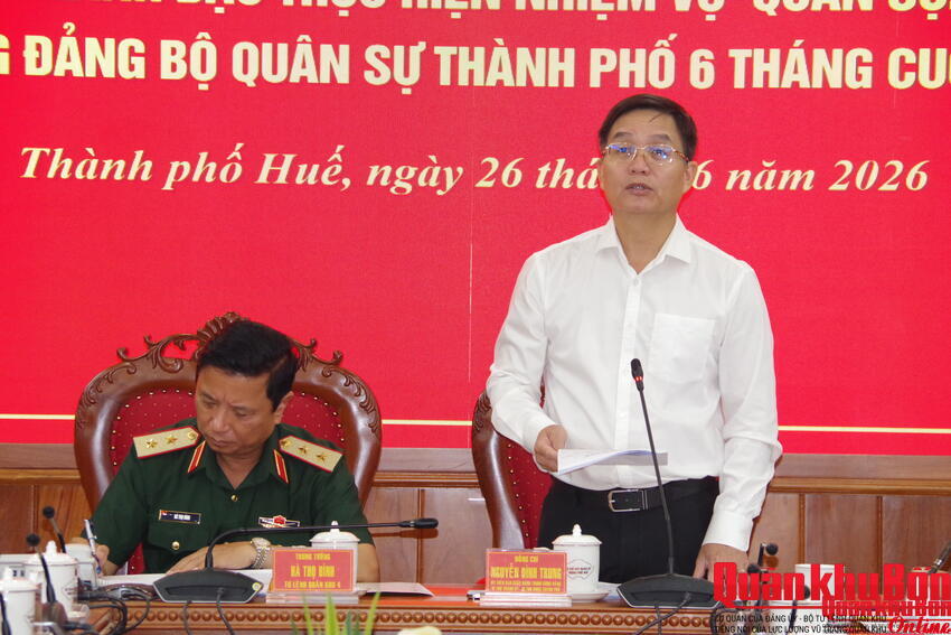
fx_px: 5337
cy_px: 318
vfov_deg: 6.8
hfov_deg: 10.2
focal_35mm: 202
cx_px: 476
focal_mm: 135
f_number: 9
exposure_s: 1/60
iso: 3200
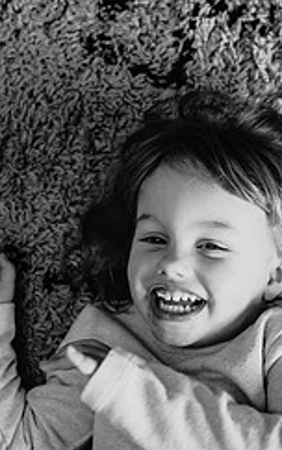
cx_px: 183
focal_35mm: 66
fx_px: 811
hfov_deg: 19.7
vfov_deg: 30.8
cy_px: 298
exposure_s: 1/160
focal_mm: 35
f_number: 3.5
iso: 1400
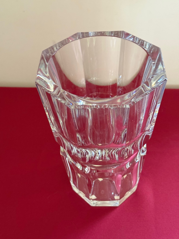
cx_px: 90
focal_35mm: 48
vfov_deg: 39.7
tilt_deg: -42.3
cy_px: 120
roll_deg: +3.1
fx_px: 331
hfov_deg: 30.3
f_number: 1.78
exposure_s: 1/40
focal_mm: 6.76
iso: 400
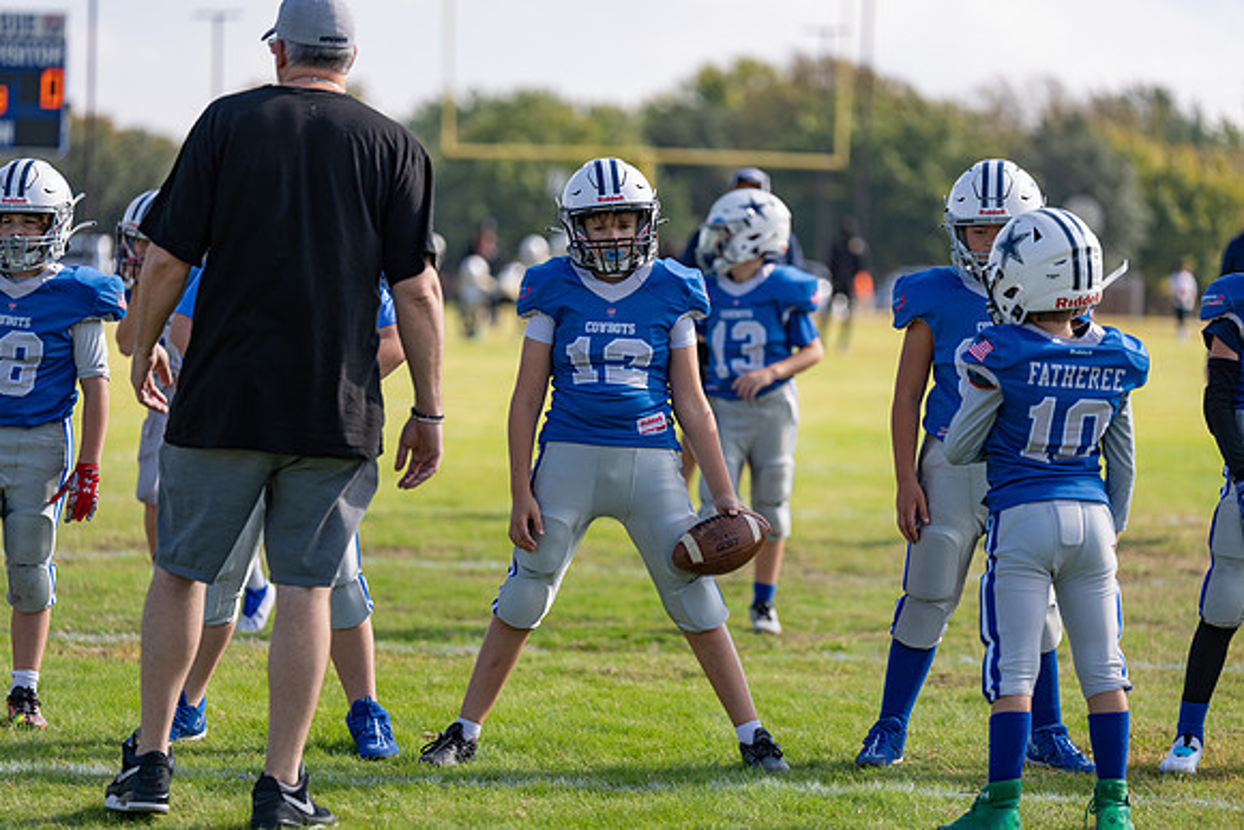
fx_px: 5323
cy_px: 415
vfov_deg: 8.9
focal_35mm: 154
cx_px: 622
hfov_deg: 13.3
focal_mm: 154
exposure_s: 1/1000
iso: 100
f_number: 2.8
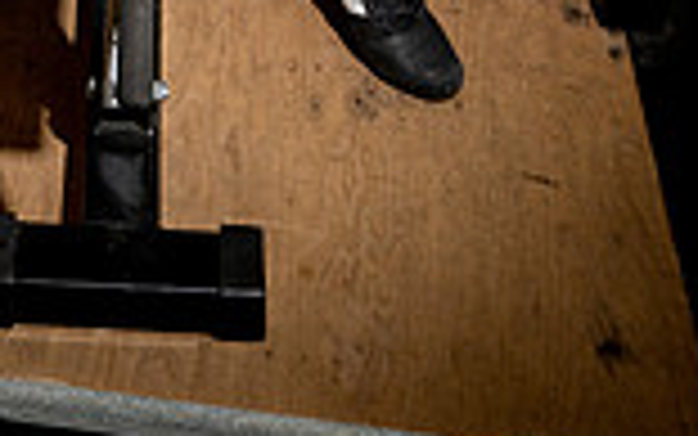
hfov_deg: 22.1
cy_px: -544
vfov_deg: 12.0
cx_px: 95
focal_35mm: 92
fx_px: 1751
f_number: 5
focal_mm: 31
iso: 500
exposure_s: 1/250
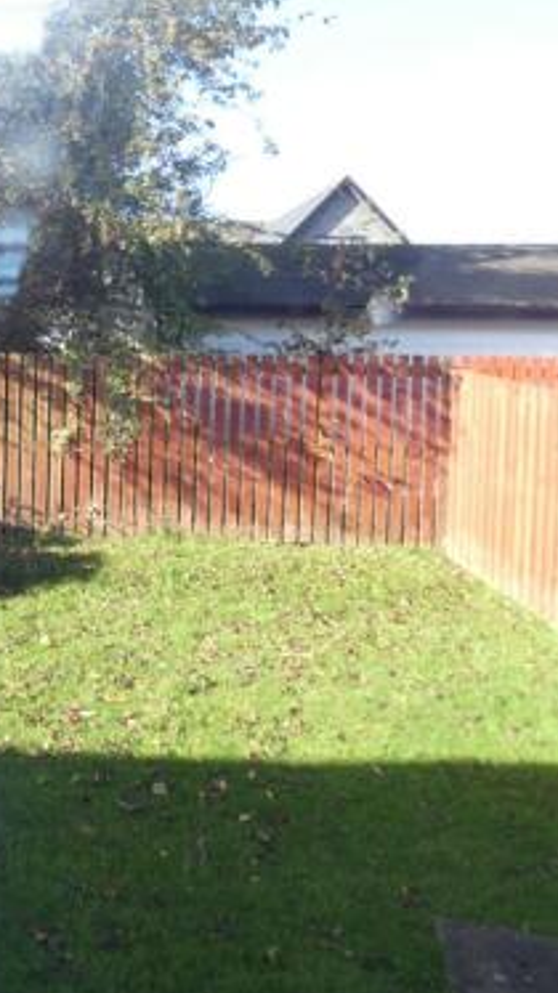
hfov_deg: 30.6
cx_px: -70
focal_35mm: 34
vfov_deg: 57.8
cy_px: 426
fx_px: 896
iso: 80
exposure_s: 1/200
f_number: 2.8
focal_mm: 3.6
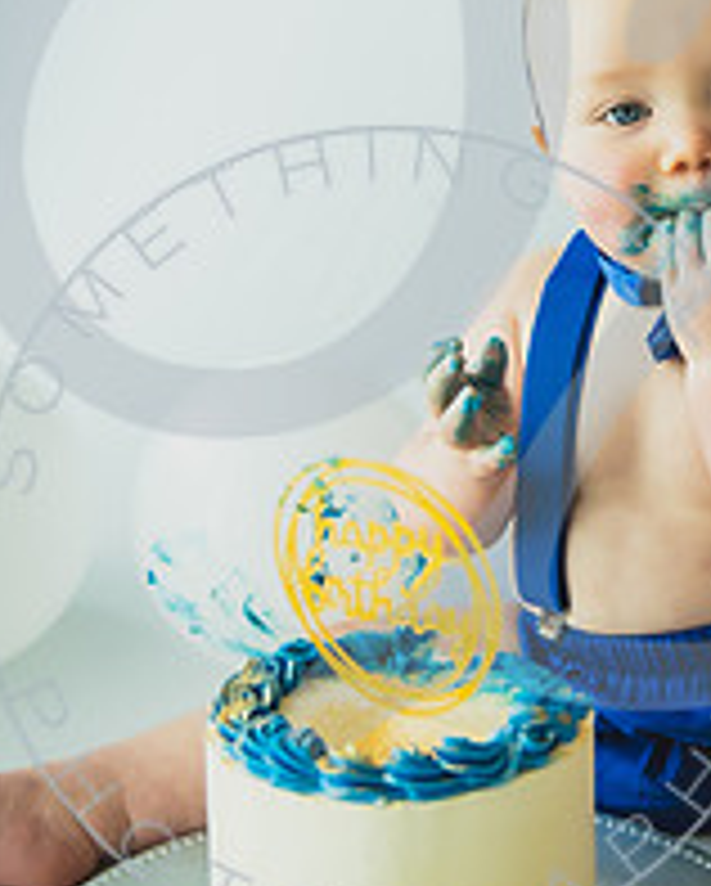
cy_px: 202
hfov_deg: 19.7
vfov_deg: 24.4
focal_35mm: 77
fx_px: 2022
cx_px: 594
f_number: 2.8
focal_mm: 36
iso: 200
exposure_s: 1/125
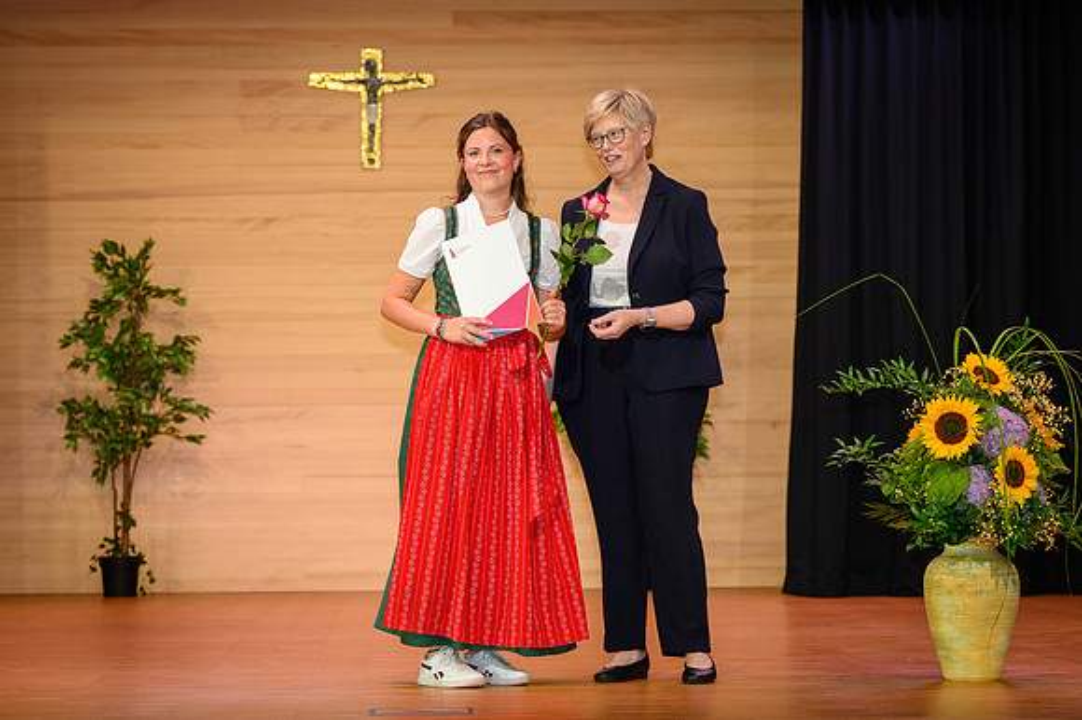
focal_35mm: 122
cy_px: 340
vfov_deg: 11.3
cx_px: 564
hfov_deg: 16.9
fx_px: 3652
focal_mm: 105
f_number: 5
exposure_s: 1/200
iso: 2000
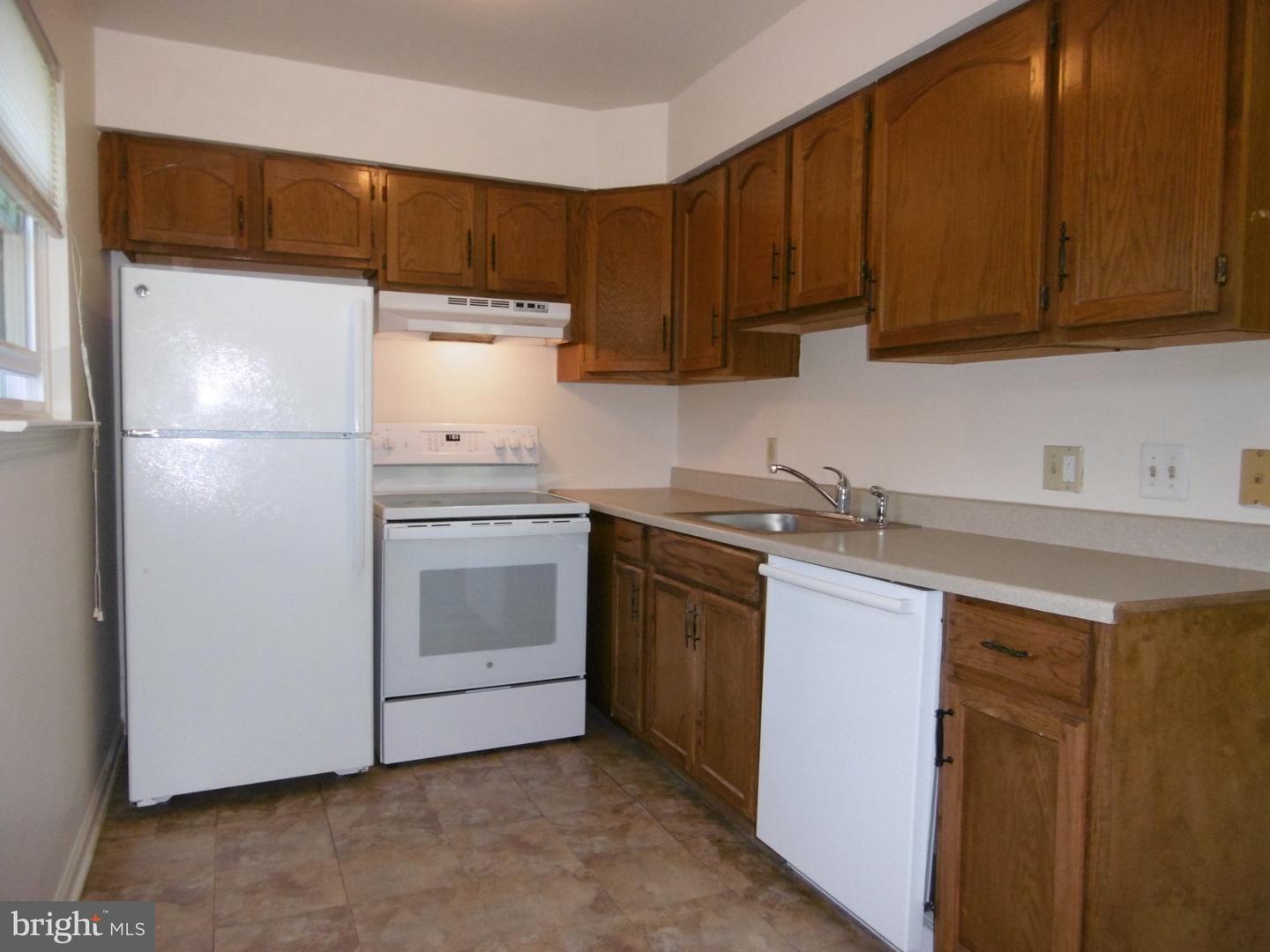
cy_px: 476
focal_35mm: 24
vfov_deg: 56.8
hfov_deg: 71.6
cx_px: 635
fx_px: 881
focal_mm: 4.3
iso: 200
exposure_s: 1/60
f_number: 3.1
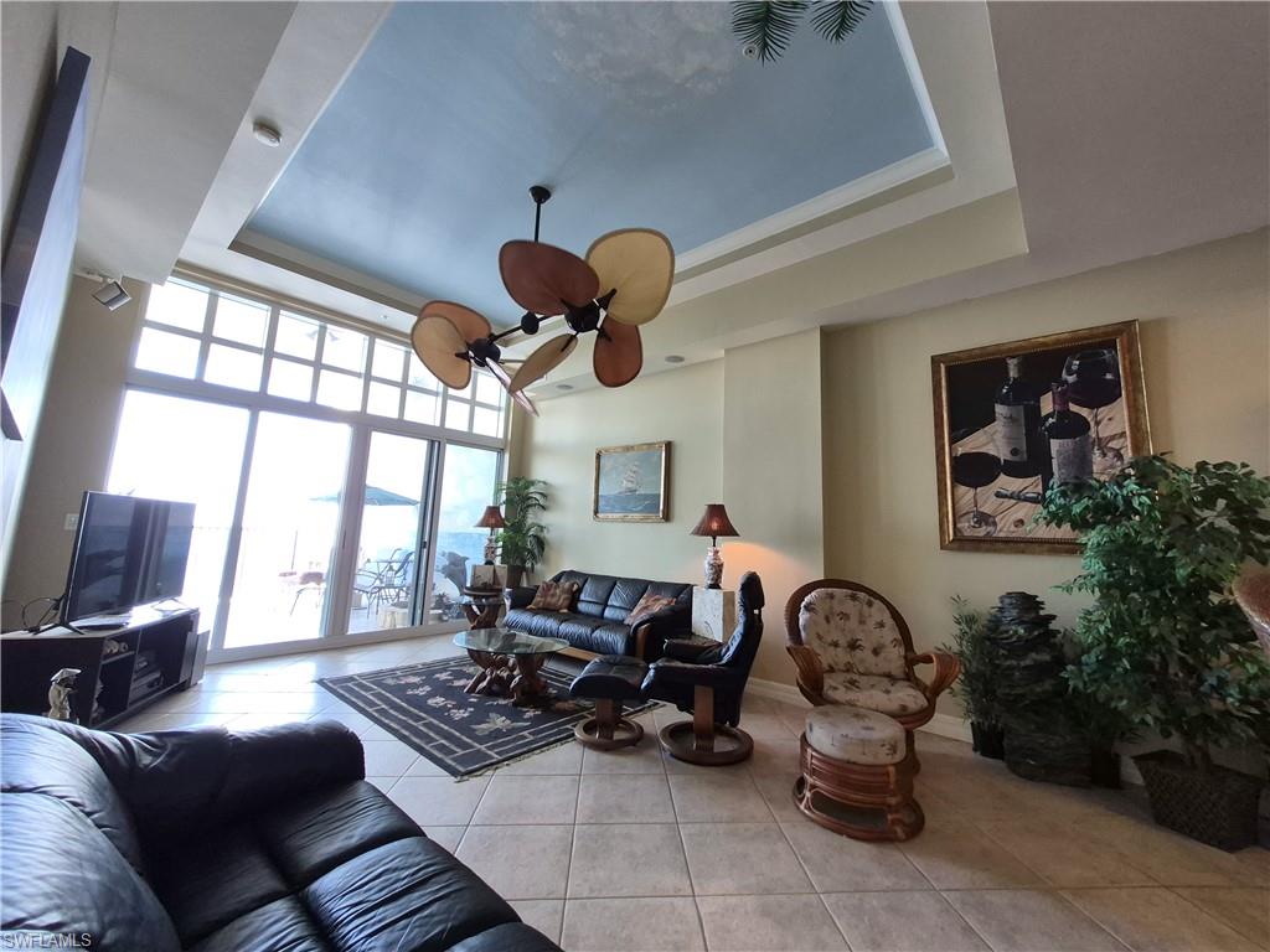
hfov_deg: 106.2
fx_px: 477
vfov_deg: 89.9
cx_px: 635
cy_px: 476
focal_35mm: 13
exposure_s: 1/60
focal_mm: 1.74
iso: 80
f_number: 2.2
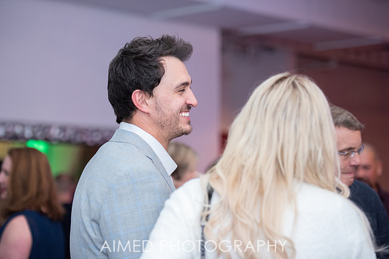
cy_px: 130
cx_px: 194
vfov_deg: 13.5
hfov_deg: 20.1
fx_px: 1097
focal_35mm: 102
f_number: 2.8
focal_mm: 100
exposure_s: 1/200
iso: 1600
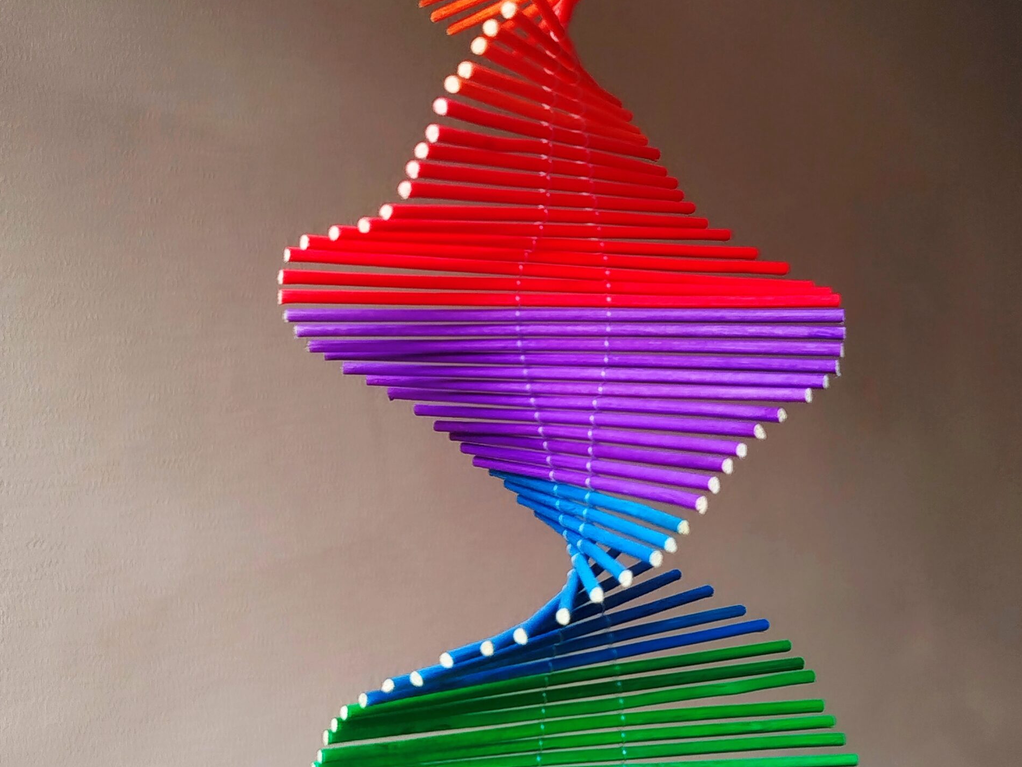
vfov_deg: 22.6
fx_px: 1919
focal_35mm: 65
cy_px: 405
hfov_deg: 29.8
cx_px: 509
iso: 100
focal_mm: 5.31
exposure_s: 1/120
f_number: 1.7
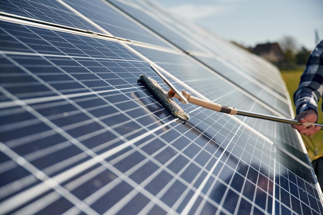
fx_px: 476
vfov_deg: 25.5
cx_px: 162
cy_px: 108
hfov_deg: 37.5
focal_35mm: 53
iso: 160
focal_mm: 53
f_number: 2.8
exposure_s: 1/5000
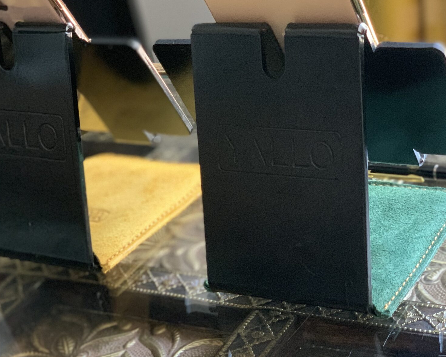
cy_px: 192
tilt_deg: -24.7
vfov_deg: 17.5
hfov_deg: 21.7
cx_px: 184
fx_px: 1161
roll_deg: +12.0
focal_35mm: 88
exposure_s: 1/48
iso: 400
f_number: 2.4
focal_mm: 6
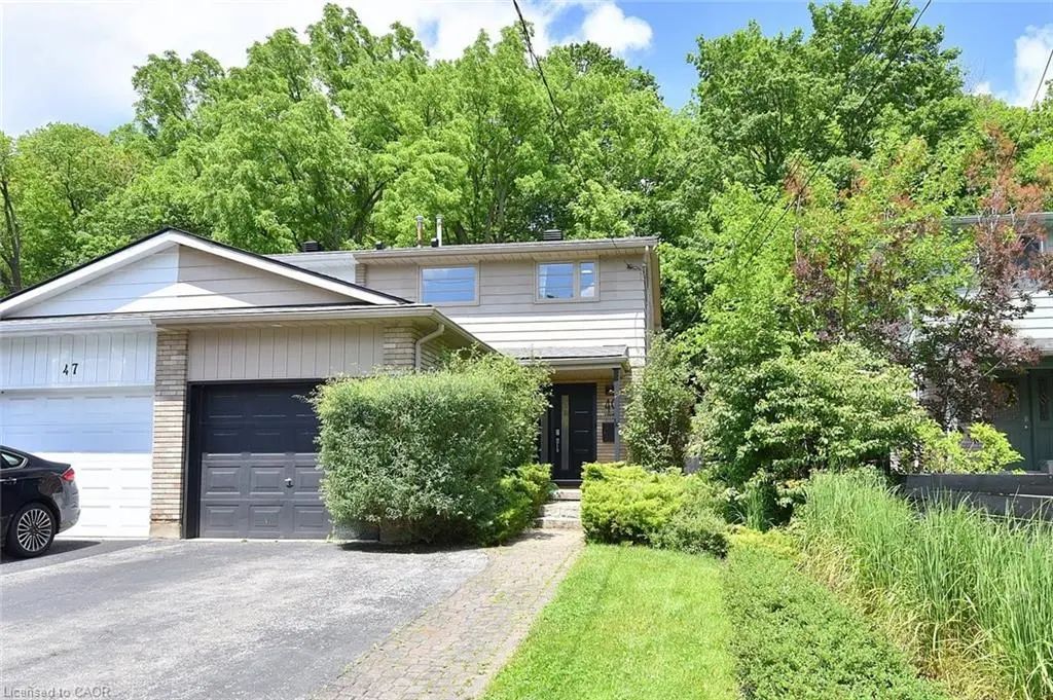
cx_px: 526
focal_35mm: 19
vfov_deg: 64.5
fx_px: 555
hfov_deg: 87.0
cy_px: 350
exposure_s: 1/500
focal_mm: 19
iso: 500
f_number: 11
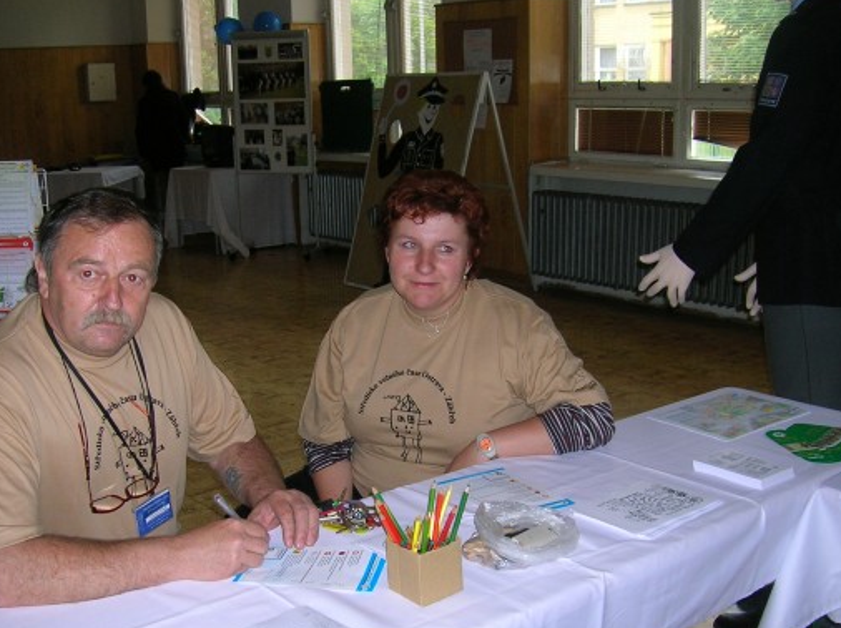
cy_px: 380
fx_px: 1043
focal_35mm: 43
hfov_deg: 43.9
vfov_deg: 33.4
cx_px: 387
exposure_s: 1/60.1
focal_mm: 5.7
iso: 67
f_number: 2.9
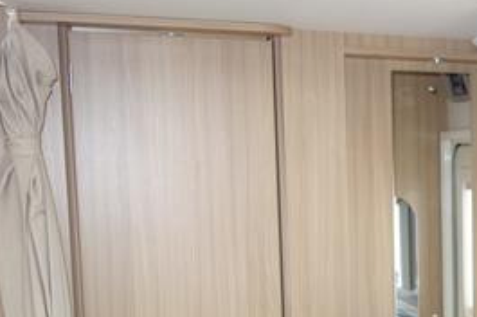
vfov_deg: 18.1
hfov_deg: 24.9
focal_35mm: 74
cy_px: 292
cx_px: 558
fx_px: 979
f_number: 2
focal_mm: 10.4
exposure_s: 1/100
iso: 125
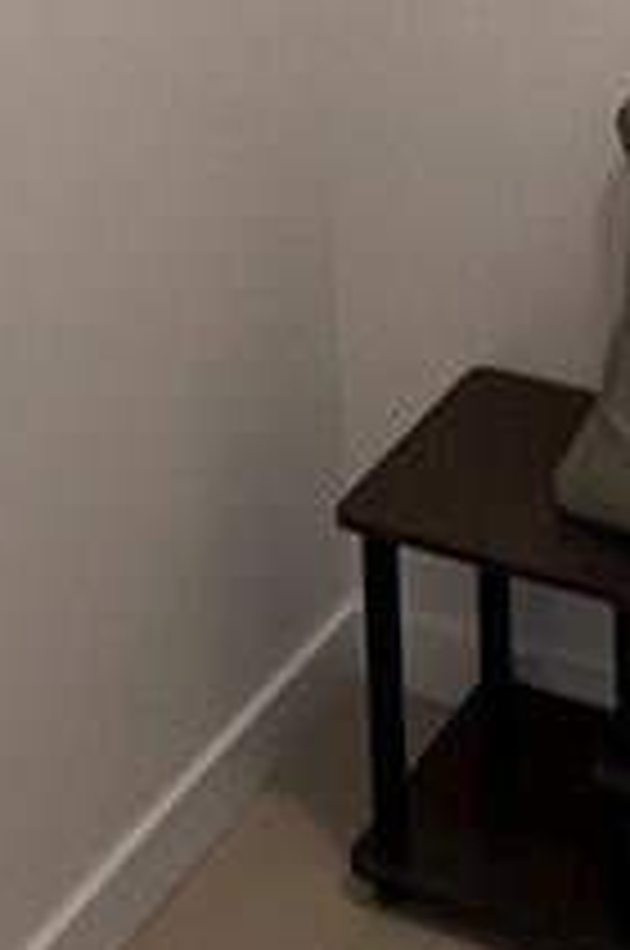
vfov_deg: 22.8
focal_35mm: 77
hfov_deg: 17.5
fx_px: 2028
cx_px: 540
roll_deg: +1.8
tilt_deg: -10.2
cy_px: -360
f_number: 1.8
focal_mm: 1.57
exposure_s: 1/60
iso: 200
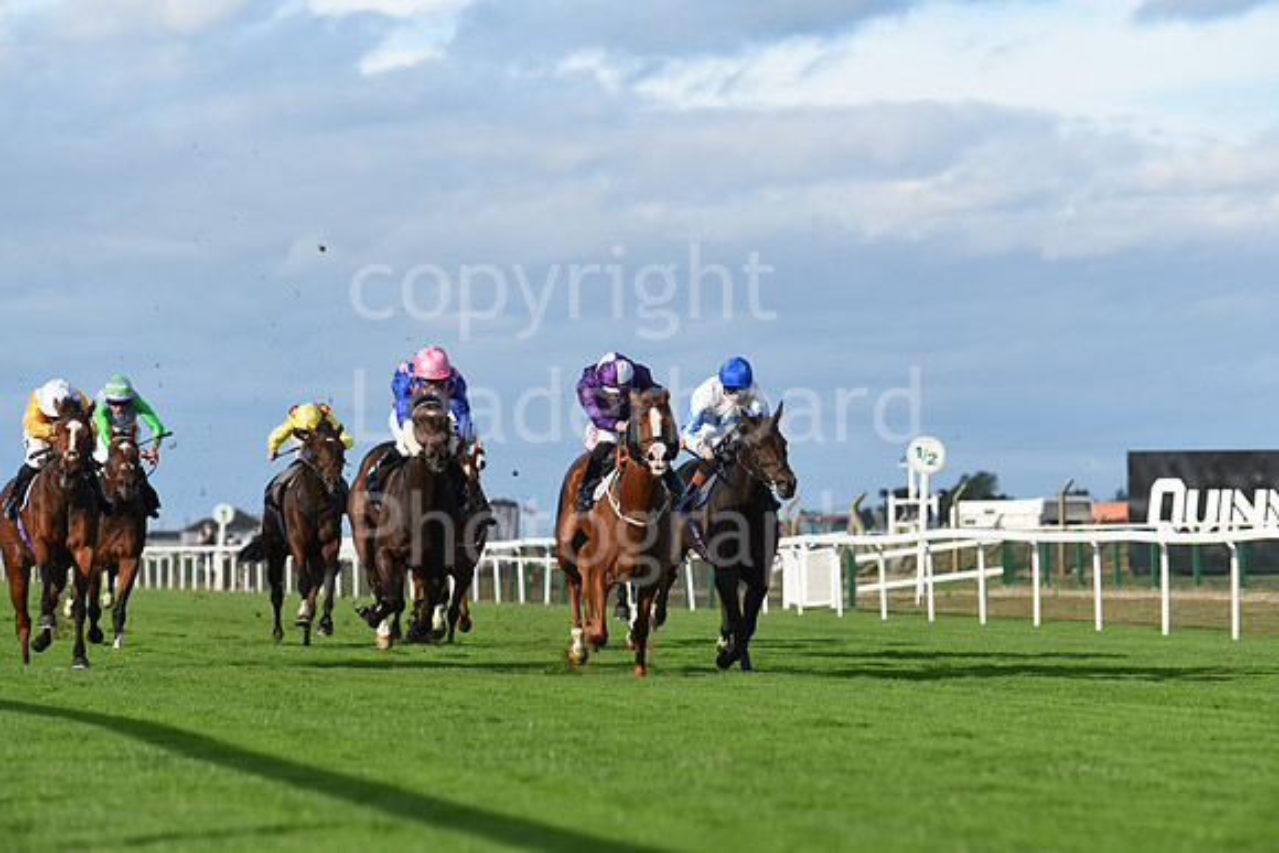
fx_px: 7107
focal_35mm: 200
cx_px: 640
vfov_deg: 6.9
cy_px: 426
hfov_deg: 10.3
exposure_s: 1/2000
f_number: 5
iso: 400
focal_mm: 200
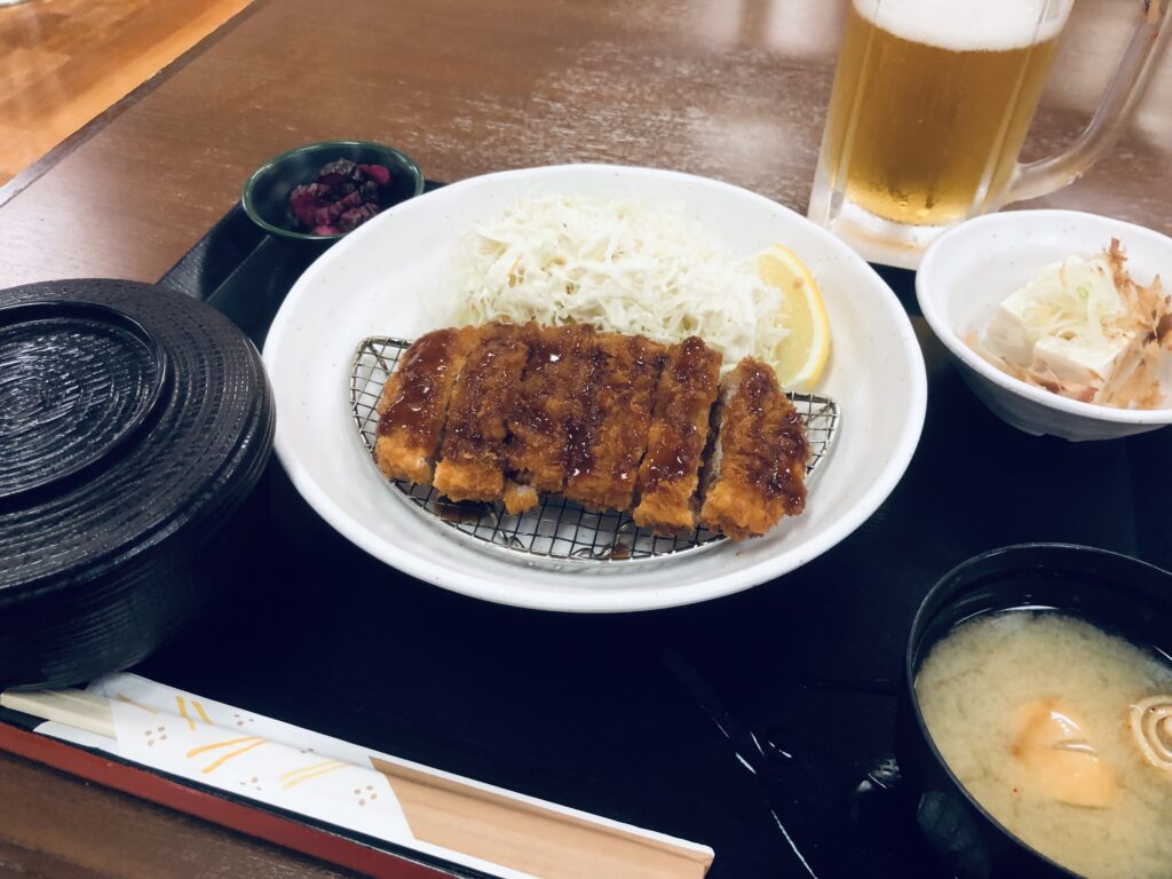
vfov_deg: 49.7
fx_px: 948
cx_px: 586
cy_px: 440
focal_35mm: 28
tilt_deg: -45.1
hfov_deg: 63.4
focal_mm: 4
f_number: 1.8
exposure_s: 1/17
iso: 50
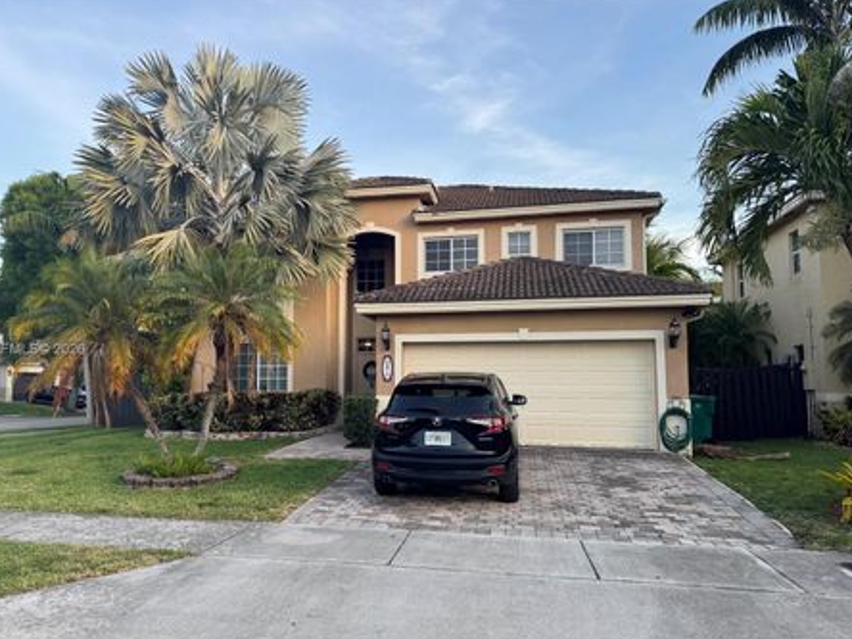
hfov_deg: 65.1
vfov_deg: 51.3
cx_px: 378
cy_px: 350
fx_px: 665
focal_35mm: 27
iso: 64
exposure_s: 1/152
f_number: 1.78
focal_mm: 6.76
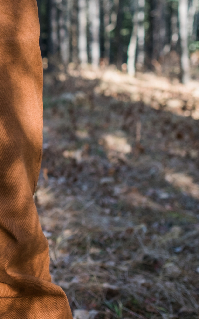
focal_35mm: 79
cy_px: 89
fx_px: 686
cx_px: -128
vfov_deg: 25.9
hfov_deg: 14.9
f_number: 2.8
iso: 200
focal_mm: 23
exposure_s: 1/160
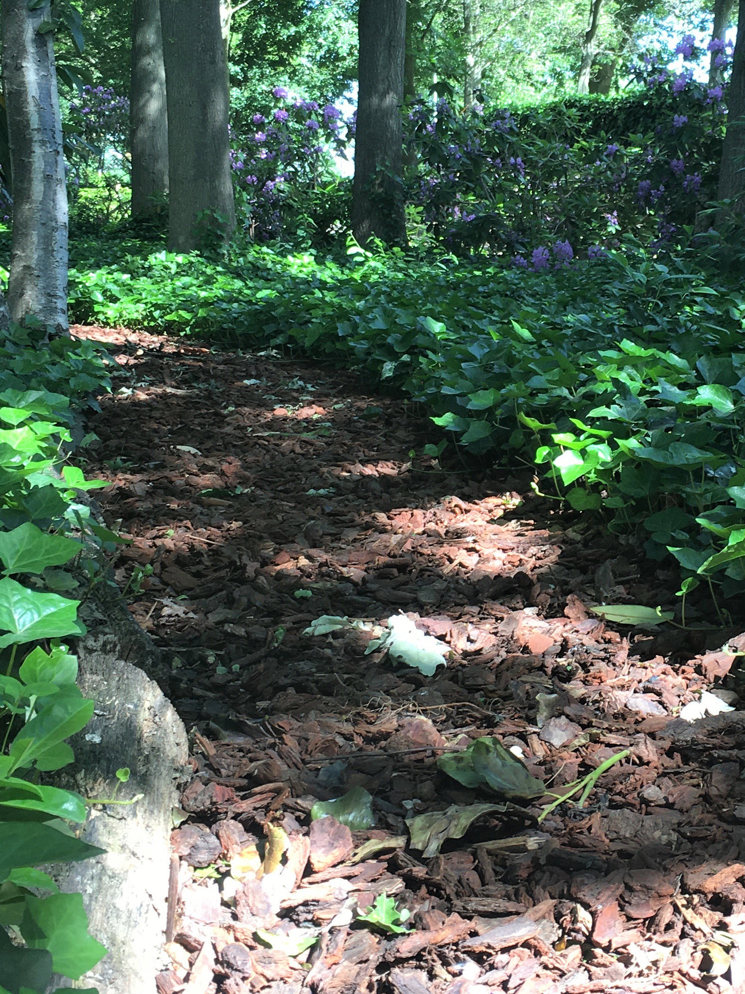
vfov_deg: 34.9
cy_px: 451
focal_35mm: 55
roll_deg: +0.9
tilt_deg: -8.5
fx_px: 1579
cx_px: 567
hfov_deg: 26.2
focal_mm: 4.15
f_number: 2.2
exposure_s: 1/100
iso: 25
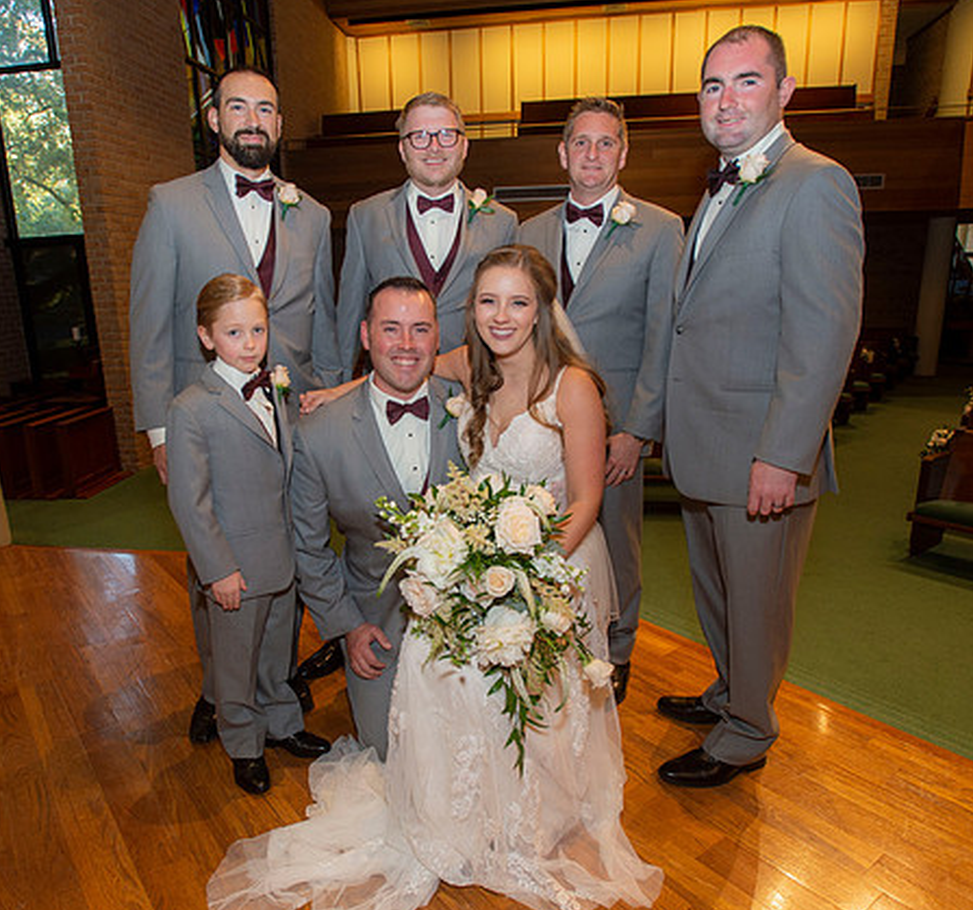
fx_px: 739
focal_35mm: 24
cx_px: 442
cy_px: 492
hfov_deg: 66.6
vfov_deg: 63.2
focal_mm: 17
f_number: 3.5
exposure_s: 1/160
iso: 800
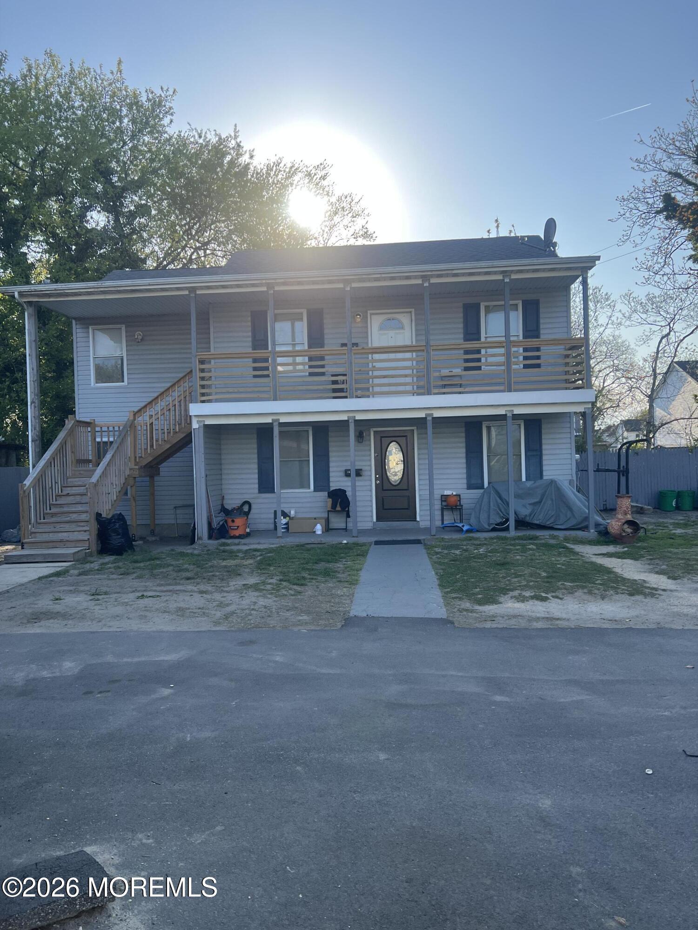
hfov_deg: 53.1
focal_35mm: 26
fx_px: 699
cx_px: 349
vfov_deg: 67.3
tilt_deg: +0.5
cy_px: 465
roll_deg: +1.5
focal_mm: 5.7
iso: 50
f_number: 1.5
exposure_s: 1/2165
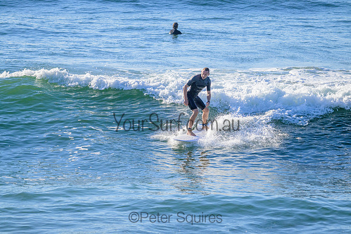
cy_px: 117
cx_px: 176
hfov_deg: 5.7
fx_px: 3511
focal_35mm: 360
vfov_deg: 3.8
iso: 800
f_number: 11
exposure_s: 1/2000
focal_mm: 360
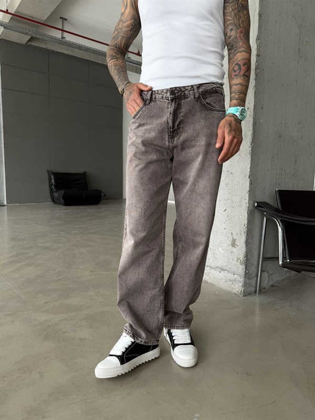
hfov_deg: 56.8
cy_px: 210
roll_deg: -0.6
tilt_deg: -7.0
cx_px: 158
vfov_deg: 71.6
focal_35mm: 24
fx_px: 291
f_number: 1.78
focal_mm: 6.76
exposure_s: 1/163
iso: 64
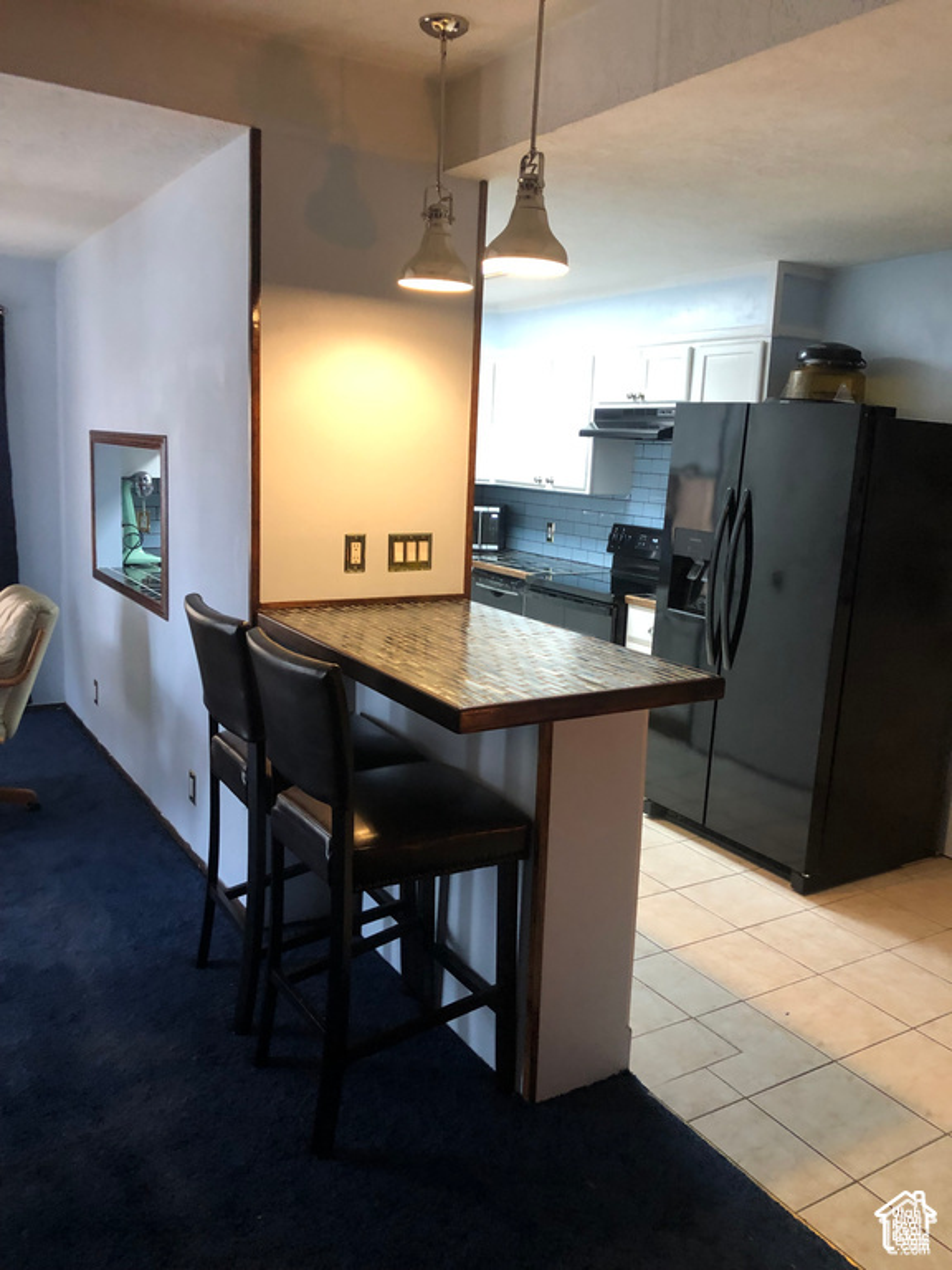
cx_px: 476
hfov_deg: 49.7
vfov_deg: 63.4
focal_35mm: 28
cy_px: 635
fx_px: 1027
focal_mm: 3.99
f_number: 1.8
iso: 64
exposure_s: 1/15
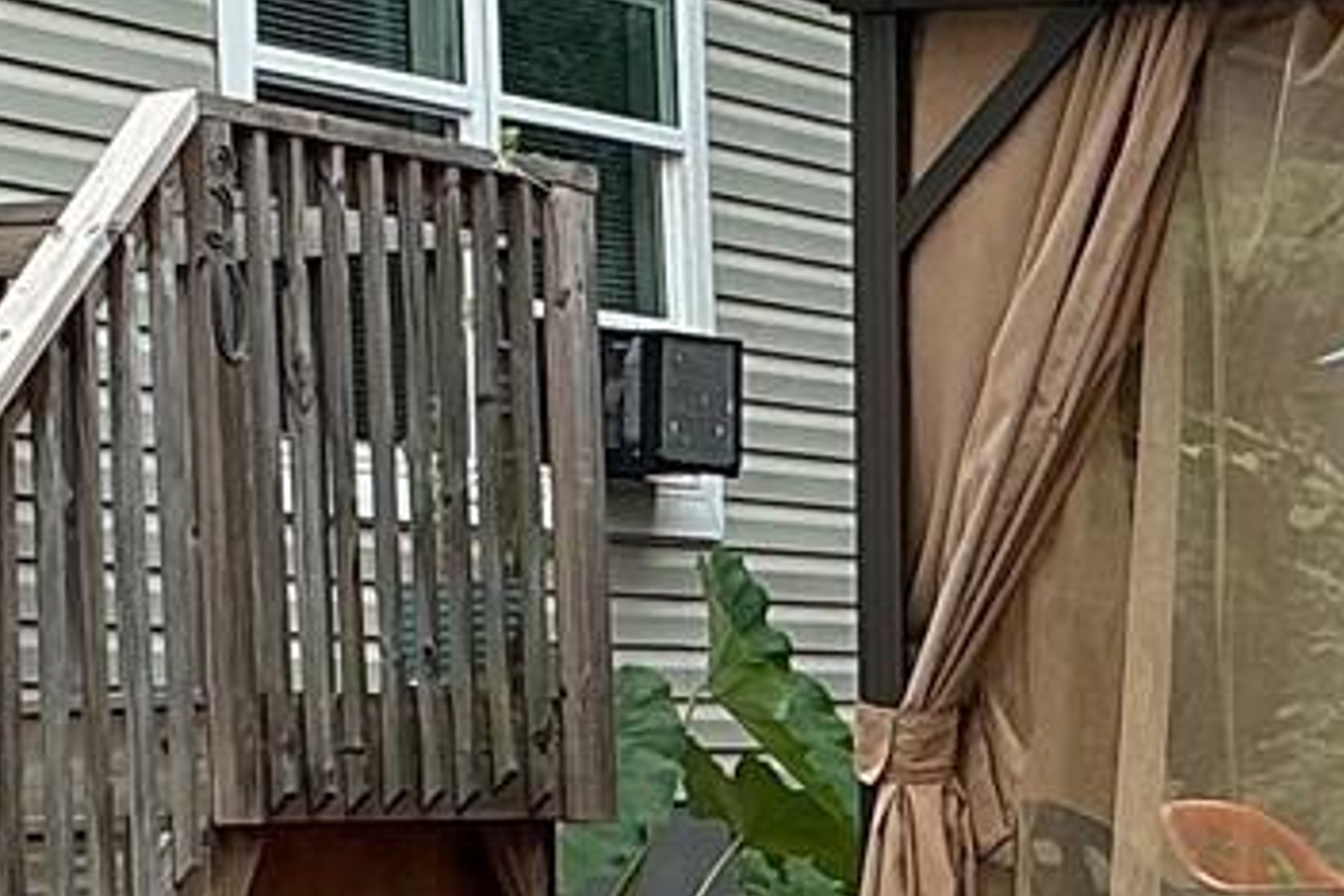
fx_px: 6570
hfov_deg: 11.5
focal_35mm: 176
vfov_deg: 7.8
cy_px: 846
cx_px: 1570
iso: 25
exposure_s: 1/482
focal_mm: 3
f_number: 1.8
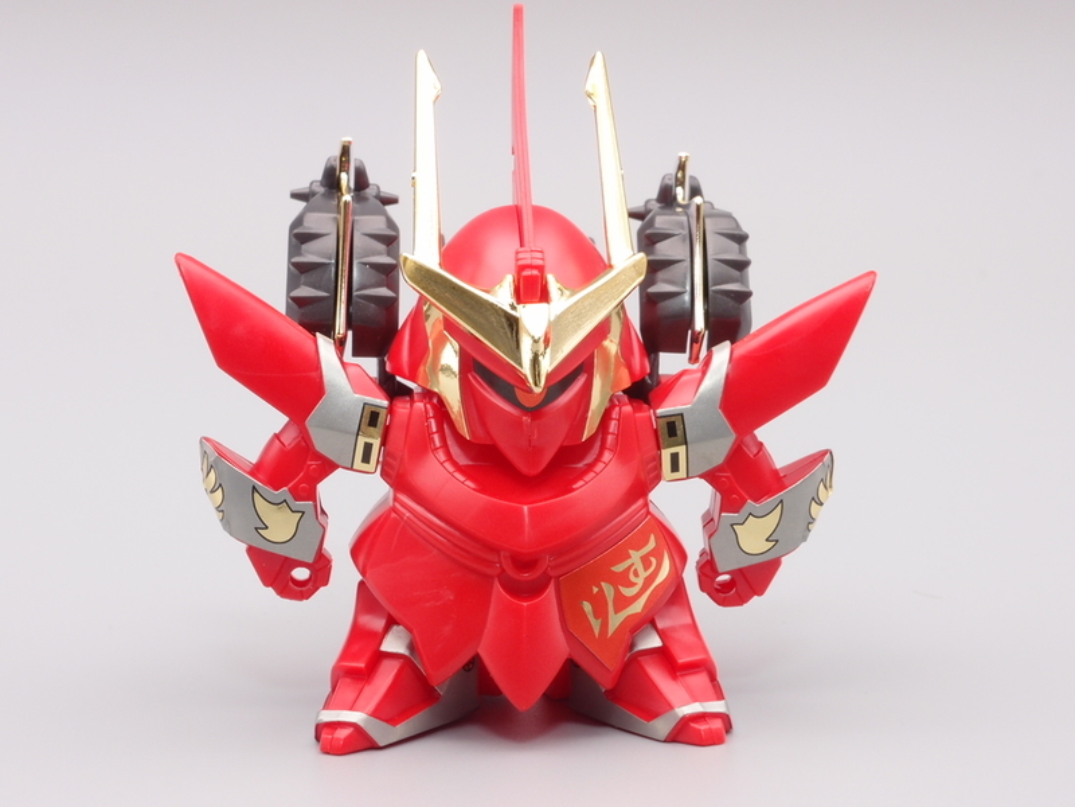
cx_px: 538
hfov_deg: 21.3
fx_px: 2857
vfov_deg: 16.1
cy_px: 404
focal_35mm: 92
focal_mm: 19.84
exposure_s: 1/4
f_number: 8
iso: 100
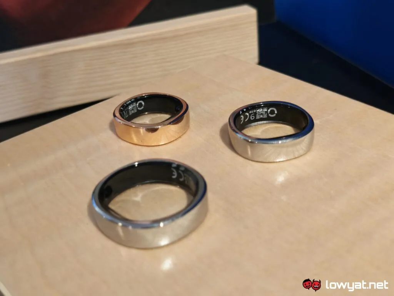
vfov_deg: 31.5
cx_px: 197
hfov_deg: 41.2
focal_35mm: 46
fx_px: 524
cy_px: 148
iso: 500
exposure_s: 1/33
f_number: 1.6
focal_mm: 5.4
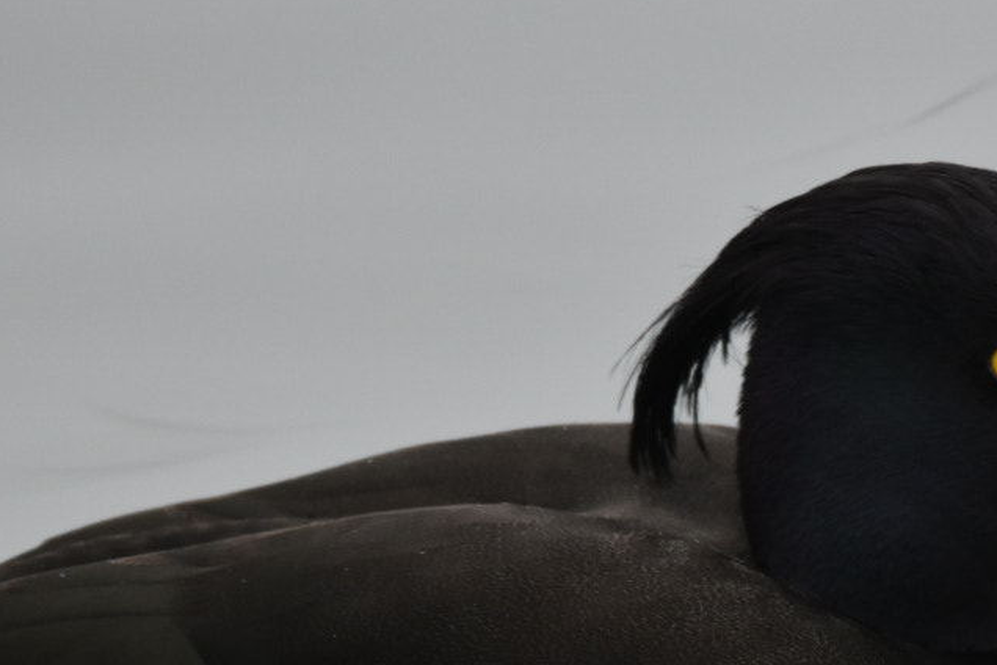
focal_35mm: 2294
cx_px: 828
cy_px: 623
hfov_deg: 0.9
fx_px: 63526
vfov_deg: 0.6
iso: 900
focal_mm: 600
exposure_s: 1/125
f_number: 6.3
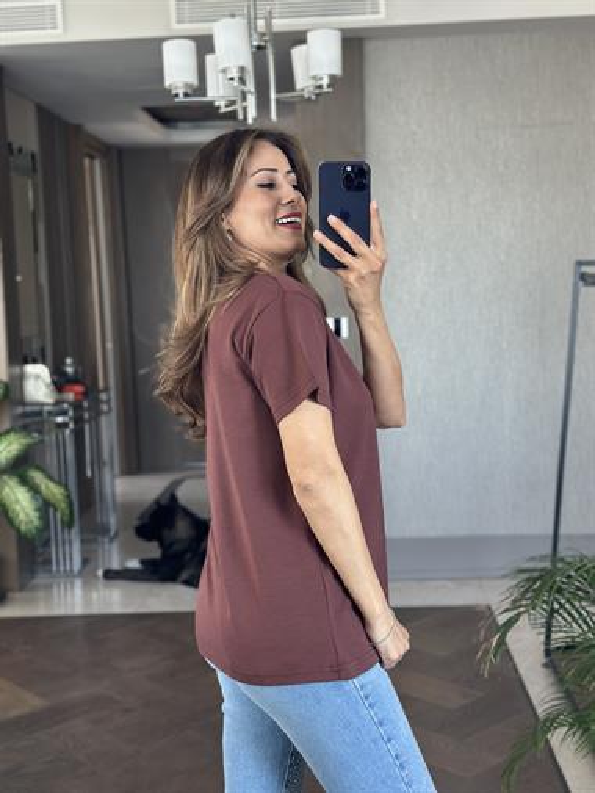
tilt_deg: -15.8
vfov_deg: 39.6
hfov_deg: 30.3
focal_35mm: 48
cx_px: 298
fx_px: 1099
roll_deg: +2.9
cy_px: 396
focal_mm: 6.86
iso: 125
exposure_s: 1/75
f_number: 1.78
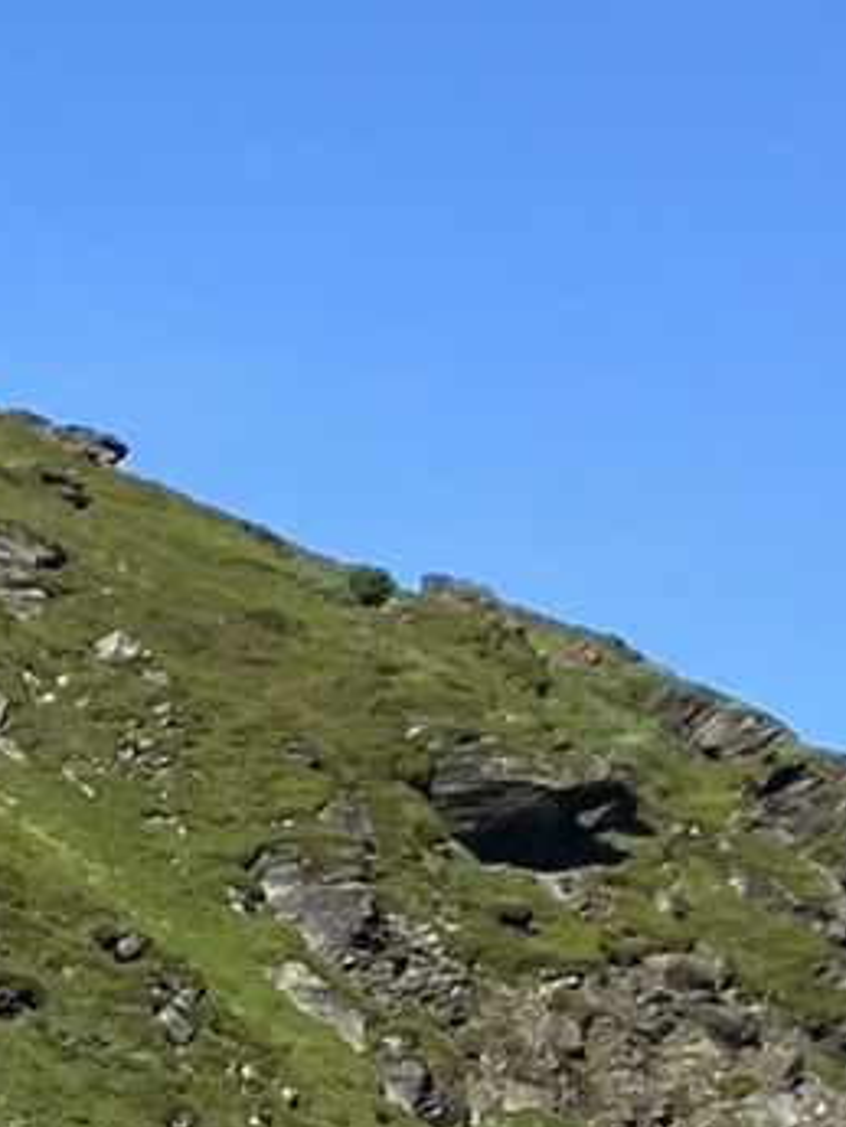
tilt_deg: -15.2
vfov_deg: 10.1
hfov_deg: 8.3
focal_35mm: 166
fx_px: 5406
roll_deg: -3.4
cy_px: 2871
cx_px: -1088
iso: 32
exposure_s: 1/2024
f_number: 1.8
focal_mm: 3.99
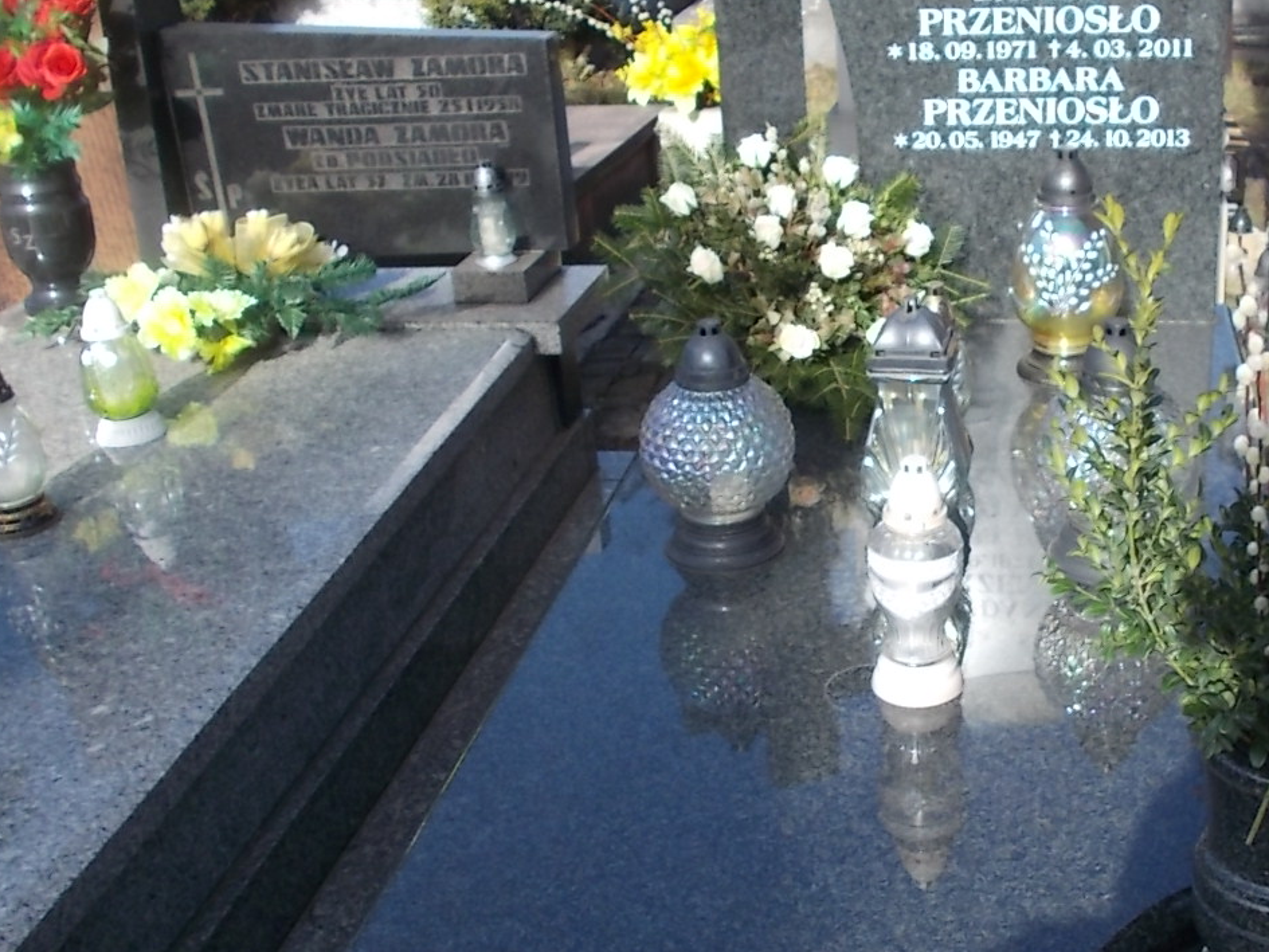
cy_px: 448
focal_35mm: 44
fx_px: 1613
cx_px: 862
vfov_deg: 32.9
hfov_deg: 42.3
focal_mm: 4.6
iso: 80
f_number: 8
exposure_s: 1/80
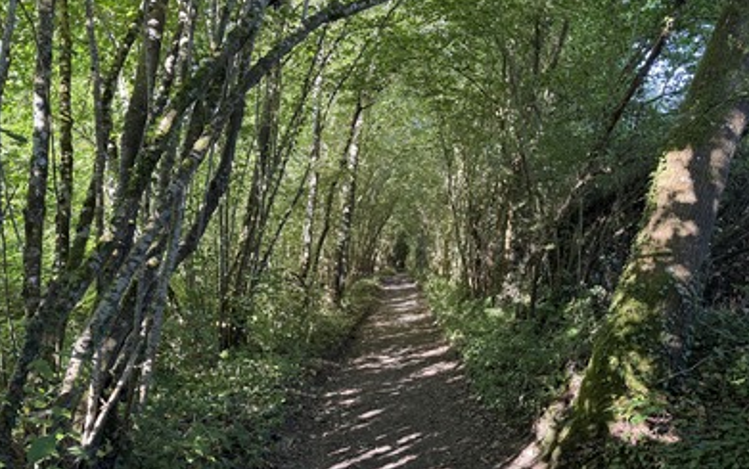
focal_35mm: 26
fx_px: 531
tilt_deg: -0.4
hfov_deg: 70.4
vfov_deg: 47.4
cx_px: 377
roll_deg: -0.5
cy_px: 278
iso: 200
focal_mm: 6.76
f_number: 1.78
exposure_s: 1/95
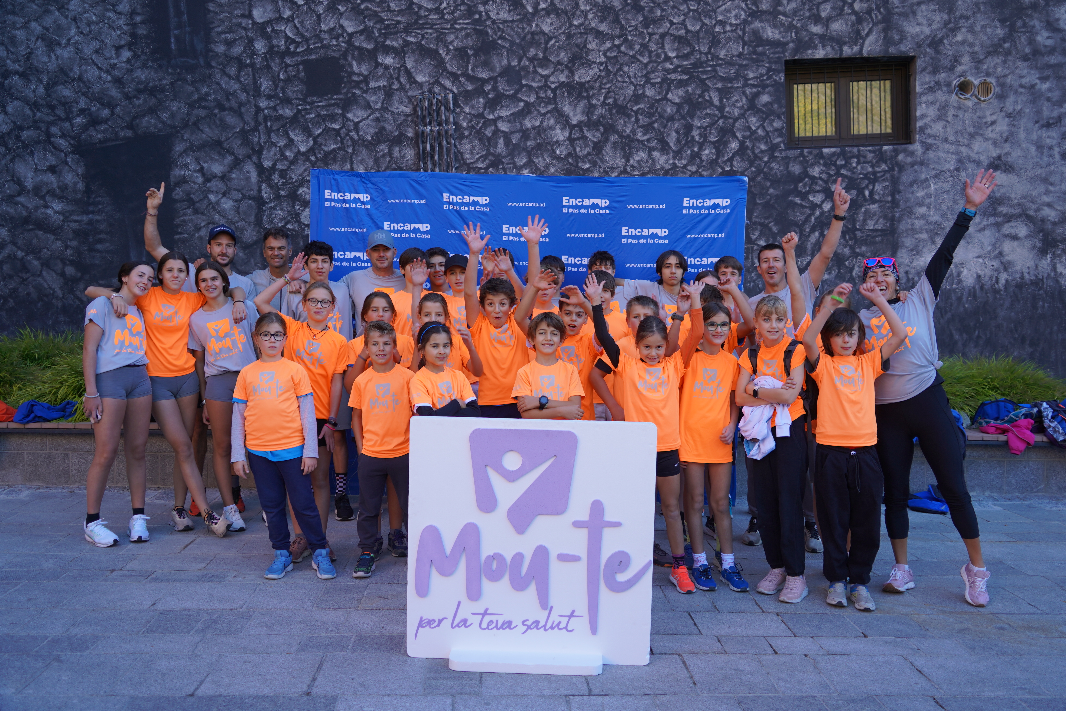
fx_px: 947
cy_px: 356
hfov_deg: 58.7
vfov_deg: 41.1
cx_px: 533
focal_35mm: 32
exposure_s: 1/160
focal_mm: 32
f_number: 4
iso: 160
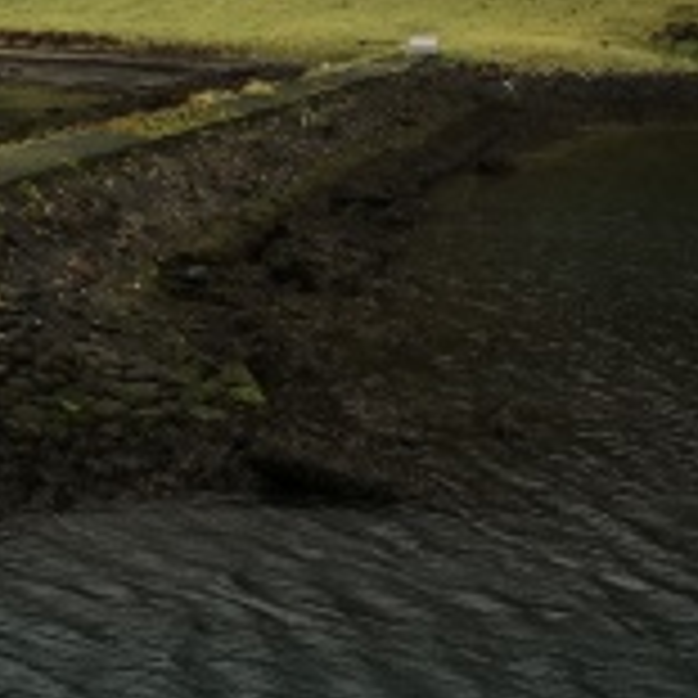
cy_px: 14
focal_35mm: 91
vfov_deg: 18.6
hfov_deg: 17.2
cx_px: -354
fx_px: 2076
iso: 25
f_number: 2.2
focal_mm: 4.15
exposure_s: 1/120
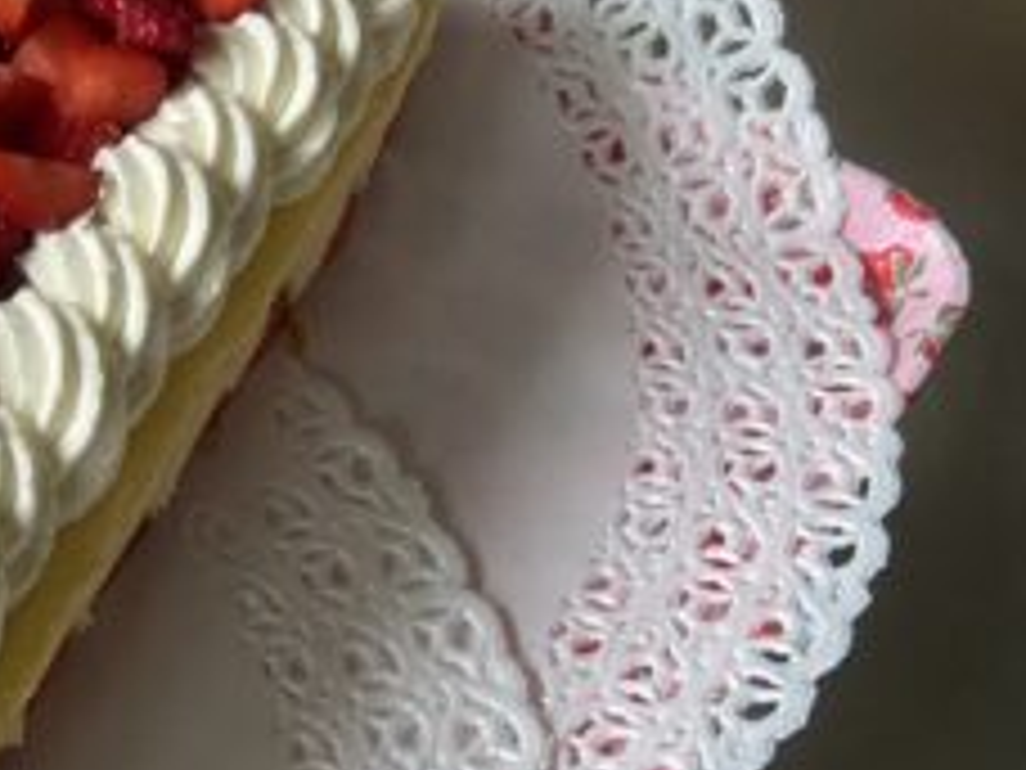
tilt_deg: -59.0
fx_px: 2253
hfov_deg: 22.8
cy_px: 455
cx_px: -322
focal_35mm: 76
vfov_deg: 19.4
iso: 125
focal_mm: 4.25
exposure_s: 1/86
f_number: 1.8
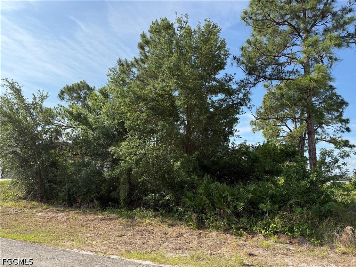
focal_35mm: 24
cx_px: 178
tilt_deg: +10.7
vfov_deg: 56.8
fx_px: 247
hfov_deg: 71.6
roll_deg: -2.3
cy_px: 134
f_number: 1.78
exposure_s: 1/3145
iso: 100
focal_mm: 6.76
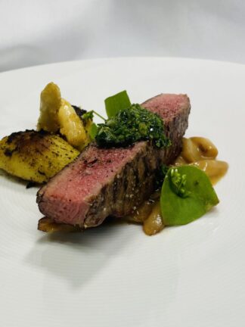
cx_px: 122
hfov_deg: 53.1
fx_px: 245
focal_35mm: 26
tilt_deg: -29.3
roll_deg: +4.2
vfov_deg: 67.3
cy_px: 164
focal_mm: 4.2
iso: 80
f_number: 1.6
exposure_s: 1/100
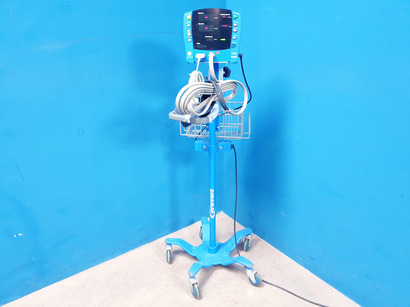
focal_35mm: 26
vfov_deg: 53.1
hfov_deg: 67.3
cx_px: 205
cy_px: 154
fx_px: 308
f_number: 1.5
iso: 320
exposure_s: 1/50
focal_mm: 4.3
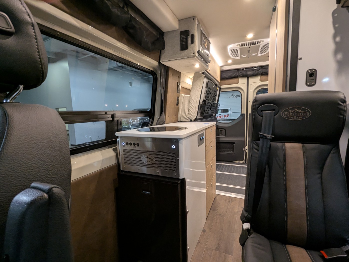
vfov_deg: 78.2
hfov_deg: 94.4
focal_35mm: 16
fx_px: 162
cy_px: 131
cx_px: 174
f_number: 2.2
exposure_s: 1/23.8
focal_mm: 2.35
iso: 224
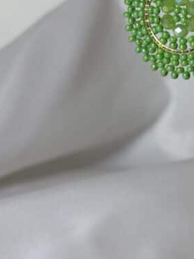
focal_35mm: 141
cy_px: 60
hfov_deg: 10.3
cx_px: 260
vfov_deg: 13.9
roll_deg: -1.8
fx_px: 1055
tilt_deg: -5.2
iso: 25
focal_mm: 5.96
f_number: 1.6
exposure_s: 1/153
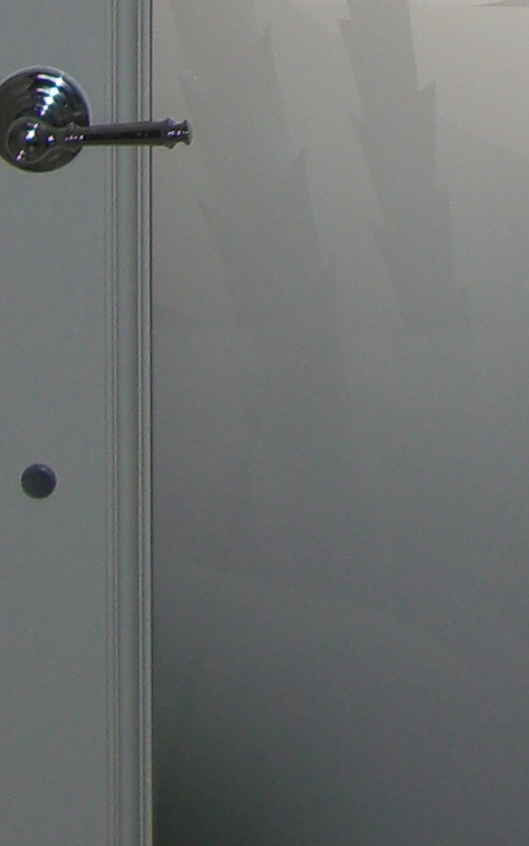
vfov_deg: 11.1
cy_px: -345
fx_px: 4221
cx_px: 631
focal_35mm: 183
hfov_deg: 7.1
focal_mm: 7.9
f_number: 2.8
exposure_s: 1/250
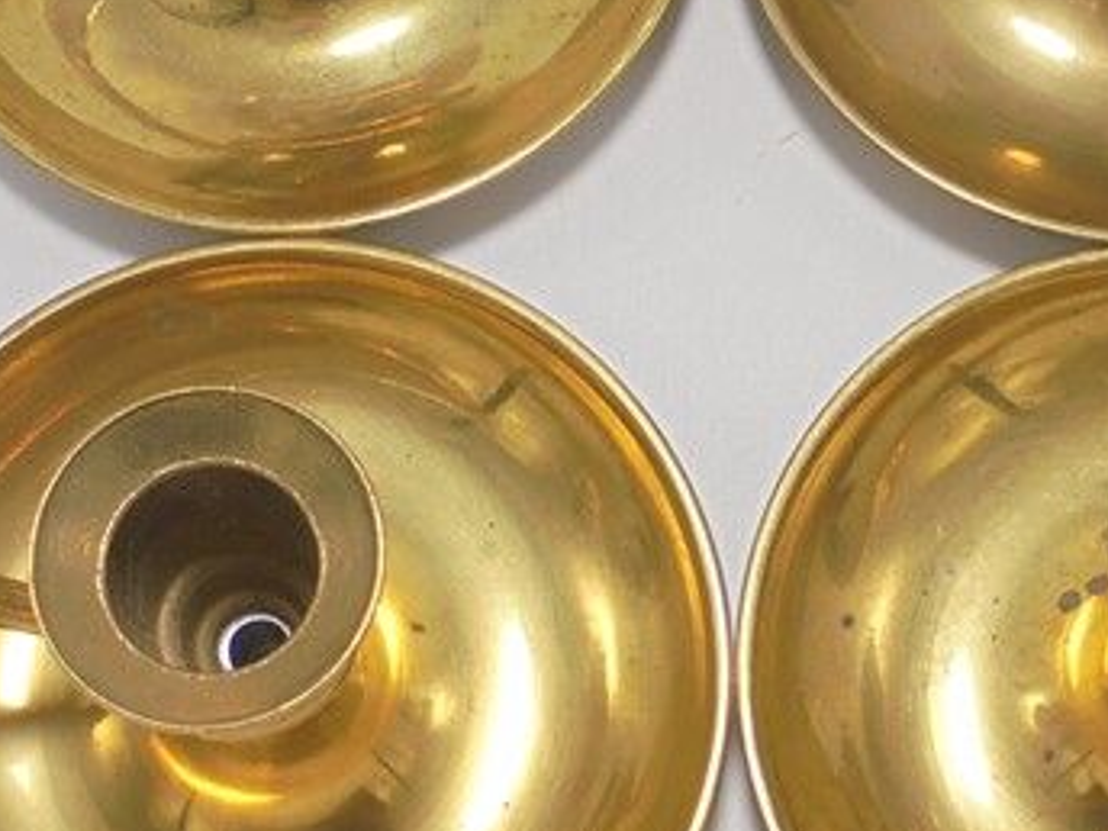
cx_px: 712
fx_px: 2849
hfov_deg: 21.9
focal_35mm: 89
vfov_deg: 16.6
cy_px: 395
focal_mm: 6.1
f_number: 4
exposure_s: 1/60
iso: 100
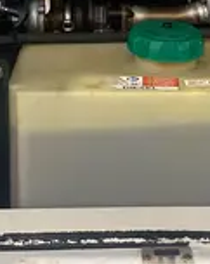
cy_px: 25
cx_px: 149
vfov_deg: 20.4
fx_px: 717
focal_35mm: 92
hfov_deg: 16.6
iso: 500
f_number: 1.8
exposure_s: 1/58
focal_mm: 4.25
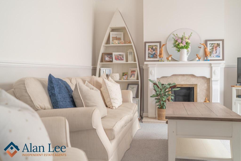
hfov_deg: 54.4
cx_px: 120
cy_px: 80
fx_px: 234
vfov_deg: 37.9
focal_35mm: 35
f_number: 2.8
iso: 160
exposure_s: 1/80
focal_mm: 35
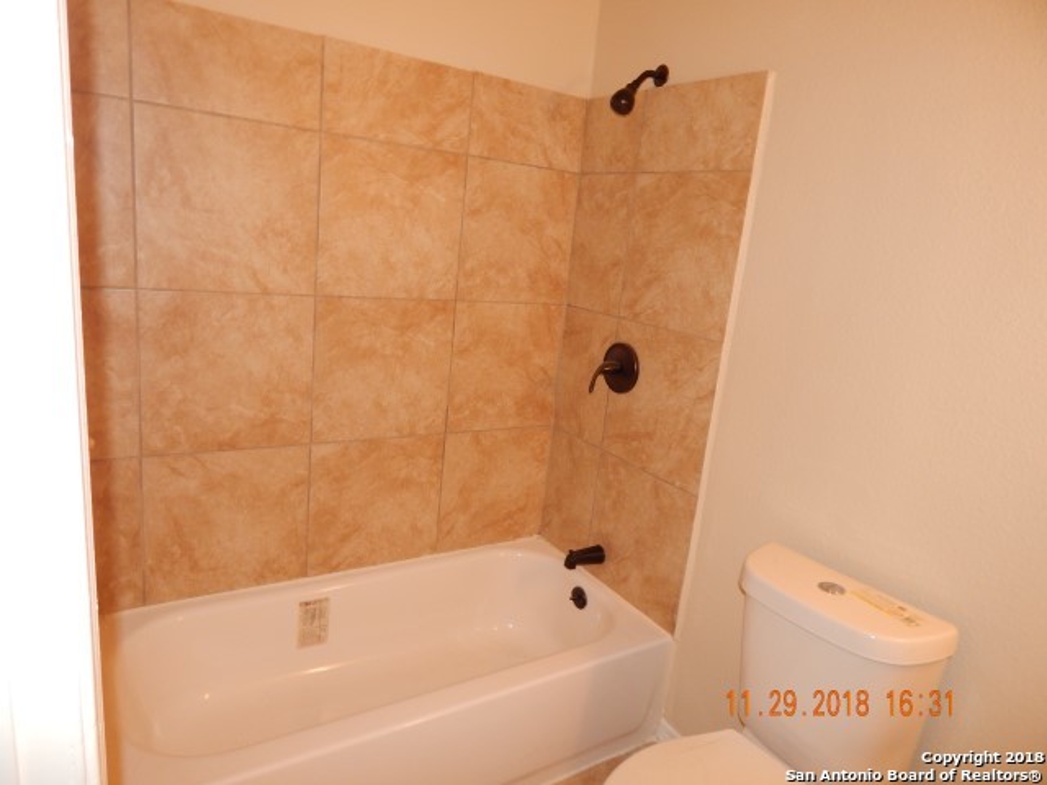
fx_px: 696
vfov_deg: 58.9
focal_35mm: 23
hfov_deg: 73.9
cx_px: 524
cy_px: 392
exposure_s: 1/30
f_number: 3
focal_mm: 4
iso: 200
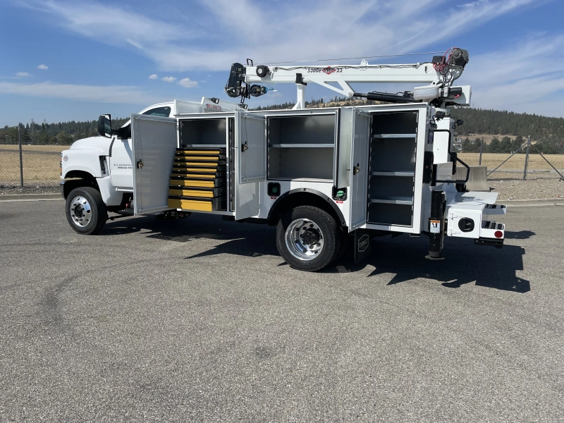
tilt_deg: -8.9
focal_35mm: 26
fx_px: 424
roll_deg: -0.7
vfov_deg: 53.1
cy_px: 212
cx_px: 282
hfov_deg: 67.3
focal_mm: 4.2
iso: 32
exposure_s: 1/5051
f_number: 1.6
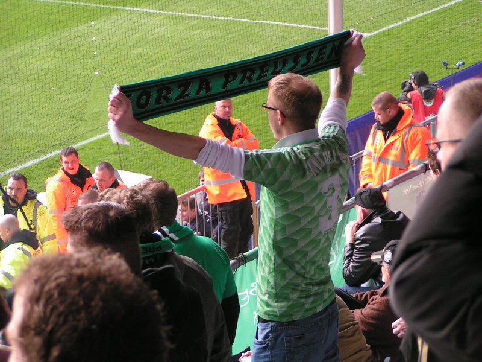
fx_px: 2284
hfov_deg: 12.0
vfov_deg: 9.1
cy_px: 181
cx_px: 241
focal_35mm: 164
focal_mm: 25.1
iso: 100
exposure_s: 1/200
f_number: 3.5
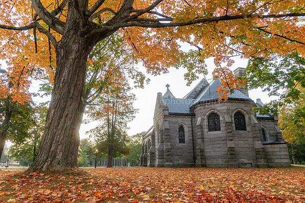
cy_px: 103
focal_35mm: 26
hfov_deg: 69.2
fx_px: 221
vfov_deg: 49.5
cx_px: 143
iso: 1100
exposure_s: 1/80
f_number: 5
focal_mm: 24
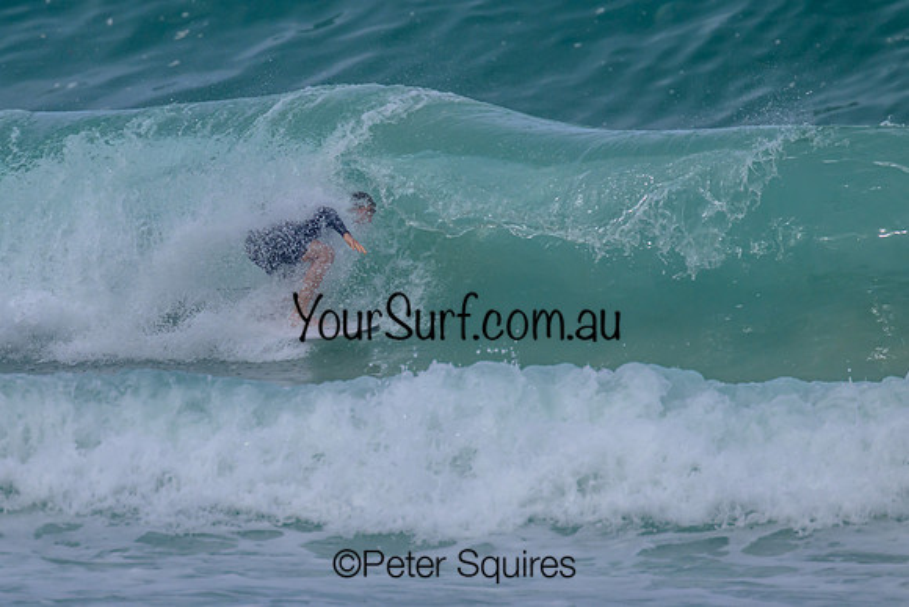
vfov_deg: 1.3
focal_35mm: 1077
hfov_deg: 1.9
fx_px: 27191
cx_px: 310
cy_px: 250
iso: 720
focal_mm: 800
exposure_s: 1/2000
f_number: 11
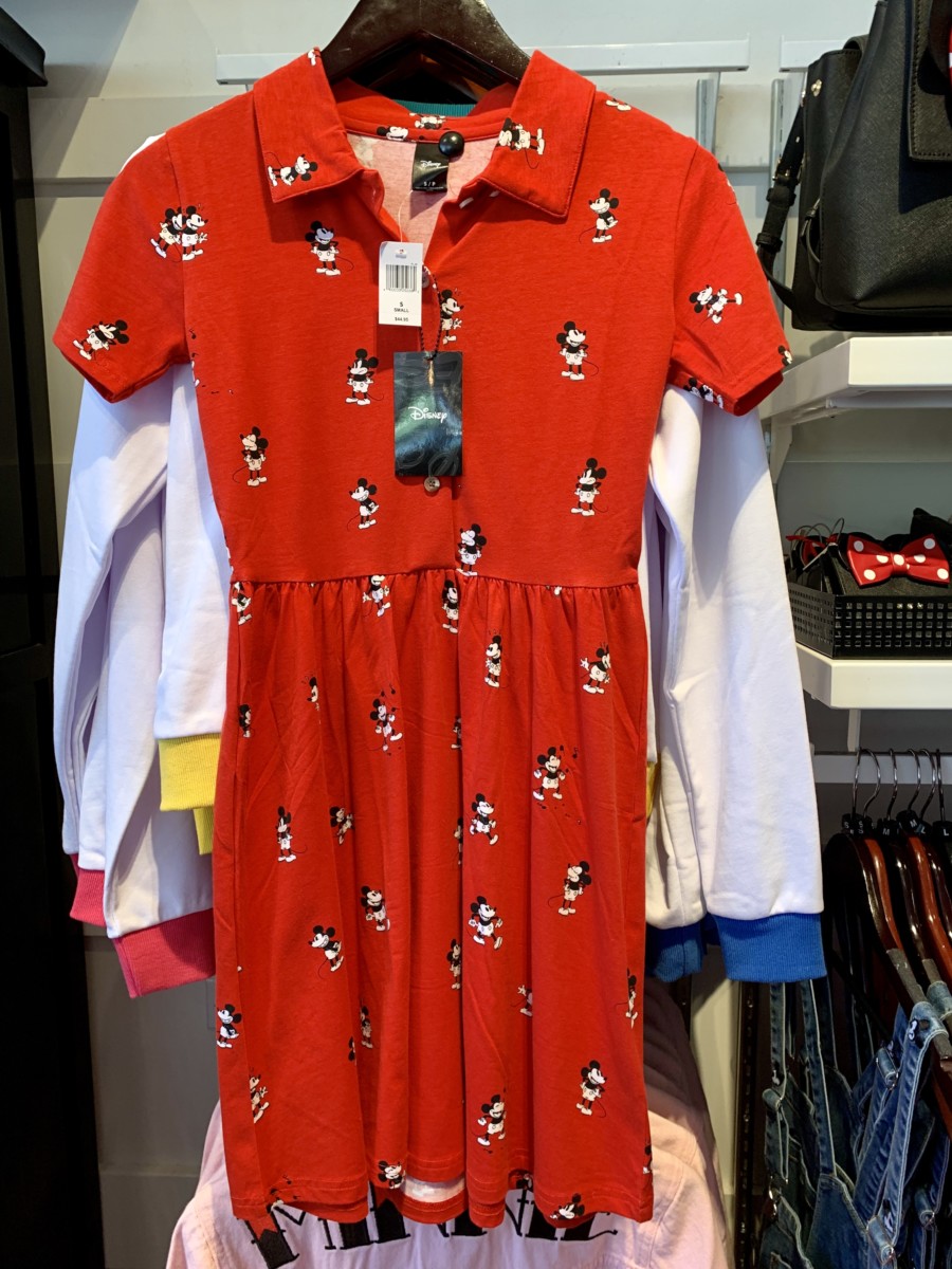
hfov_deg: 53.1
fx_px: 953
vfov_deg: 67.3
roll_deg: -1.1
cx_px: 476
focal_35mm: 26
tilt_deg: -4.4
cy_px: 634
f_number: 1.8
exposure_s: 1/60
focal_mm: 4.25
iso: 80
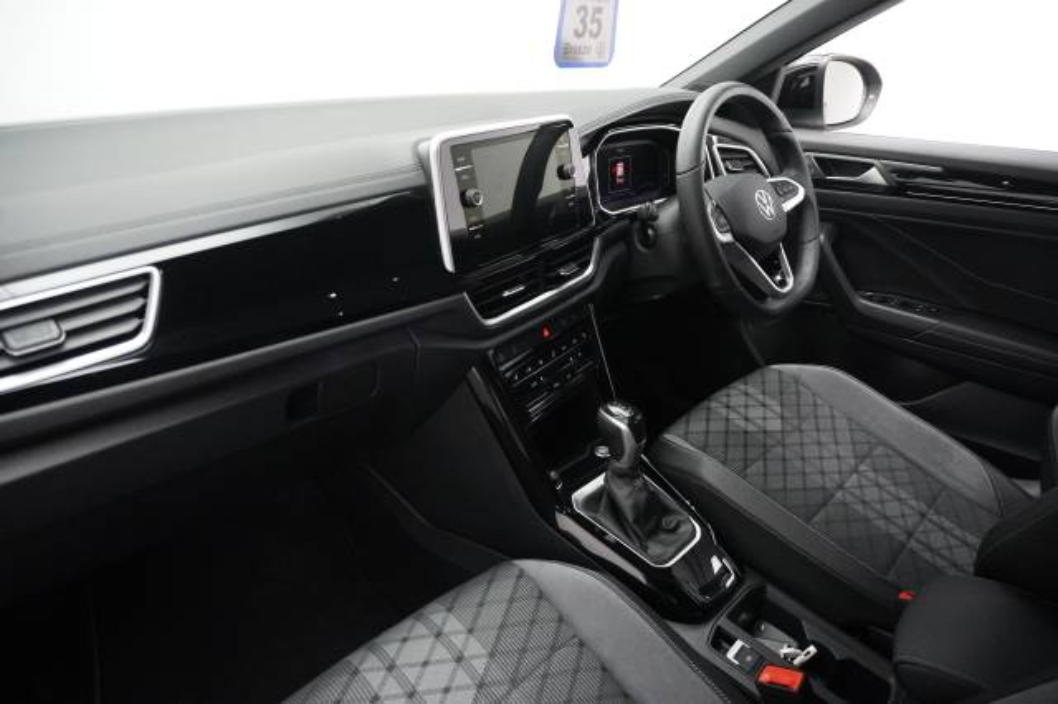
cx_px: 529
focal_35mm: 24
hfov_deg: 73.8
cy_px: 352
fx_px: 705
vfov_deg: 53.1
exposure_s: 1/125
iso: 6400
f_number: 3.5
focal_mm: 16
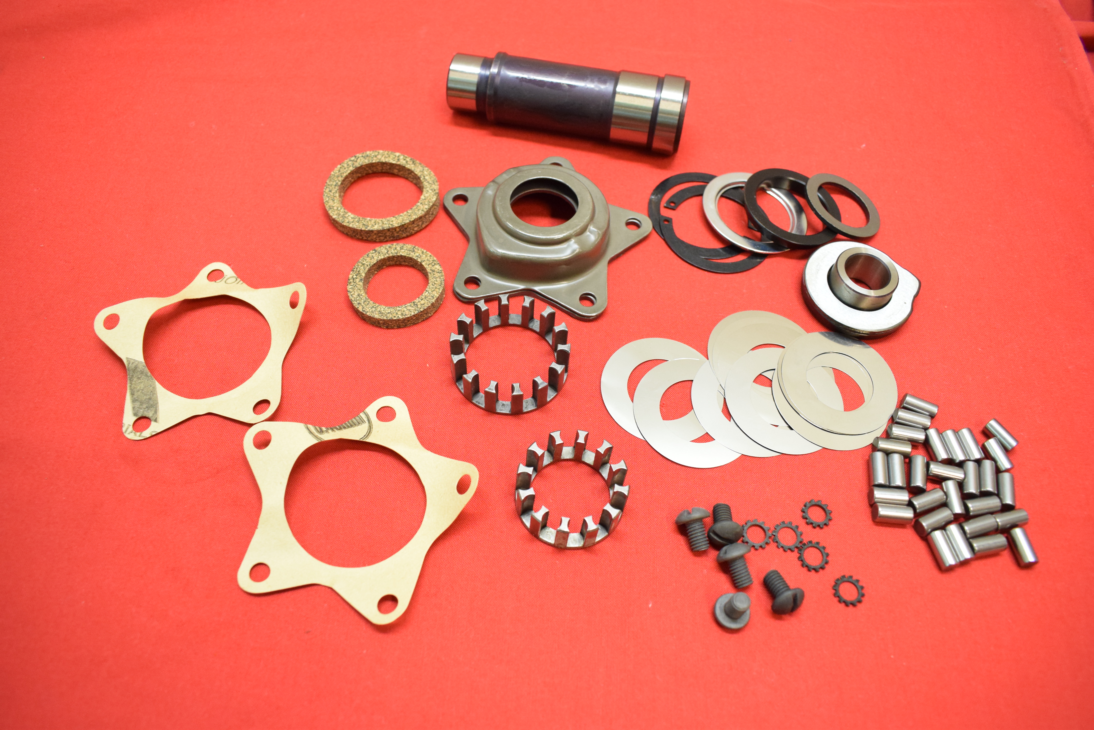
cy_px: 365
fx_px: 821
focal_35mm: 27
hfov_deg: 67.4
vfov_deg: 48.0
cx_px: 547
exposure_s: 1/100
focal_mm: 18
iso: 2000
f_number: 5
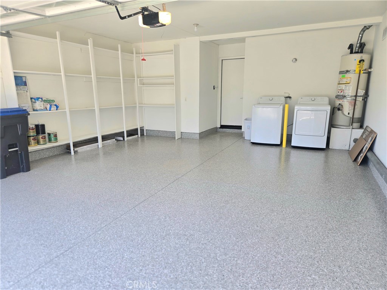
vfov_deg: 58.9
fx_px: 257
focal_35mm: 23
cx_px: 194
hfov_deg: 73.9
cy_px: 145
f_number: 1.8
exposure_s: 1/120
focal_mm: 5.4
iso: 25
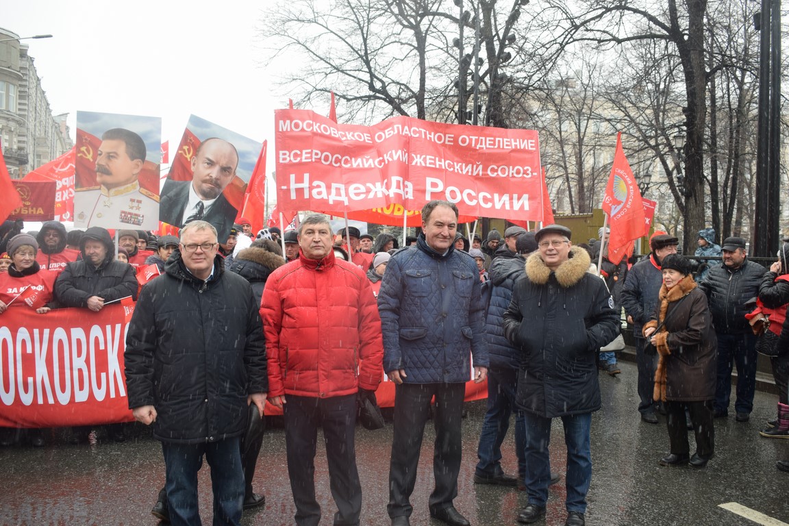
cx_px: 394
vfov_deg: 36.9
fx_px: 789
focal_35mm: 36
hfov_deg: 53.1
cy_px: 263
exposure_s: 1/100
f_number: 5
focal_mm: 24
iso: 400
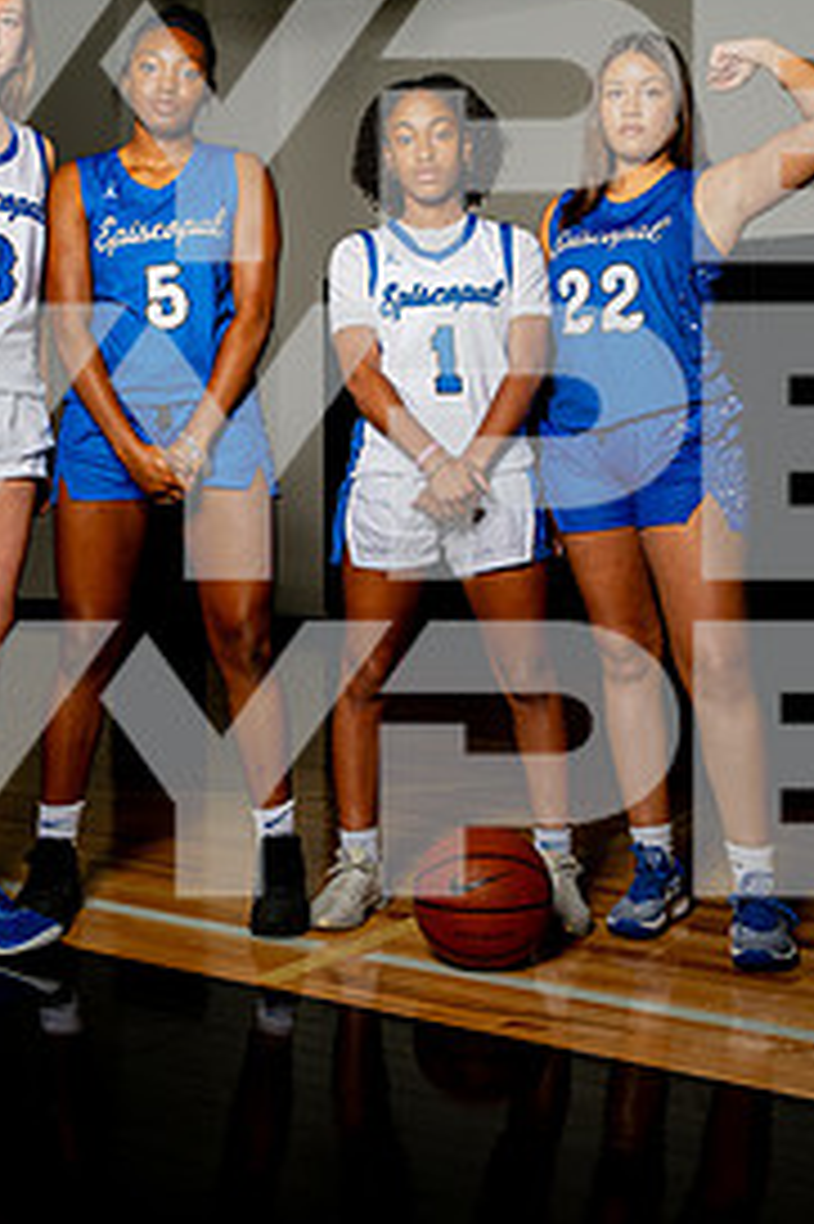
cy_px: 446
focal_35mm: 53
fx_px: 1800
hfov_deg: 25.5
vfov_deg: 37.3
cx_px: 337
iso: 250
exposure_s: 1/500
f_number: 8
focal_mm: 32
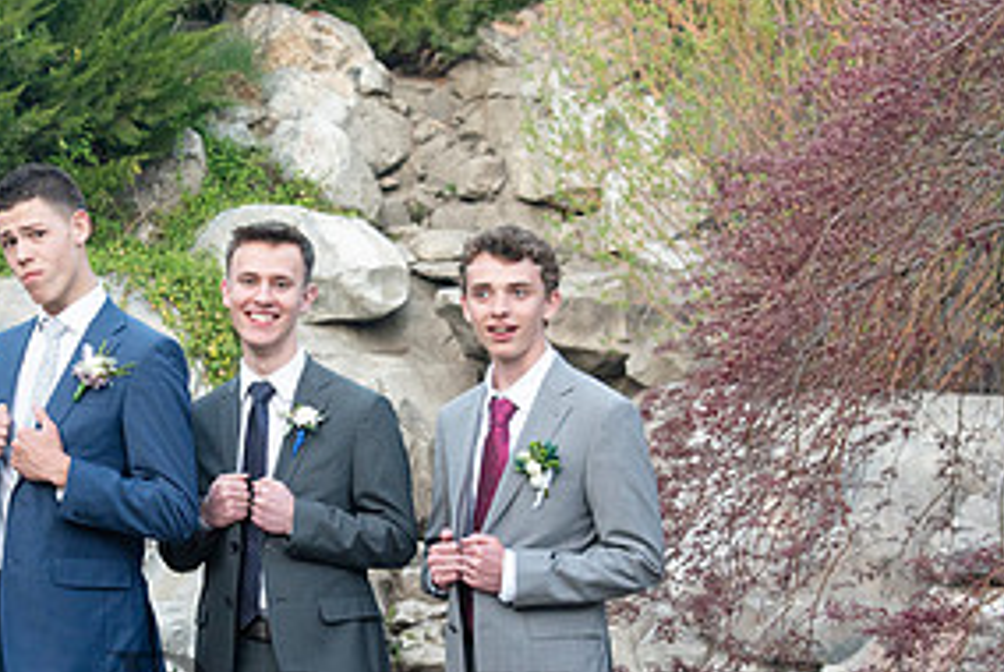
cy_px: 479
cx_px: 184
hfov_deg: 19.8
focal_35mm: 102
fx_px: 2848
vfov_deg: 13.4
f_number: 5.6
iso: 800
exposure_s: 1/125
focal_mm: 50
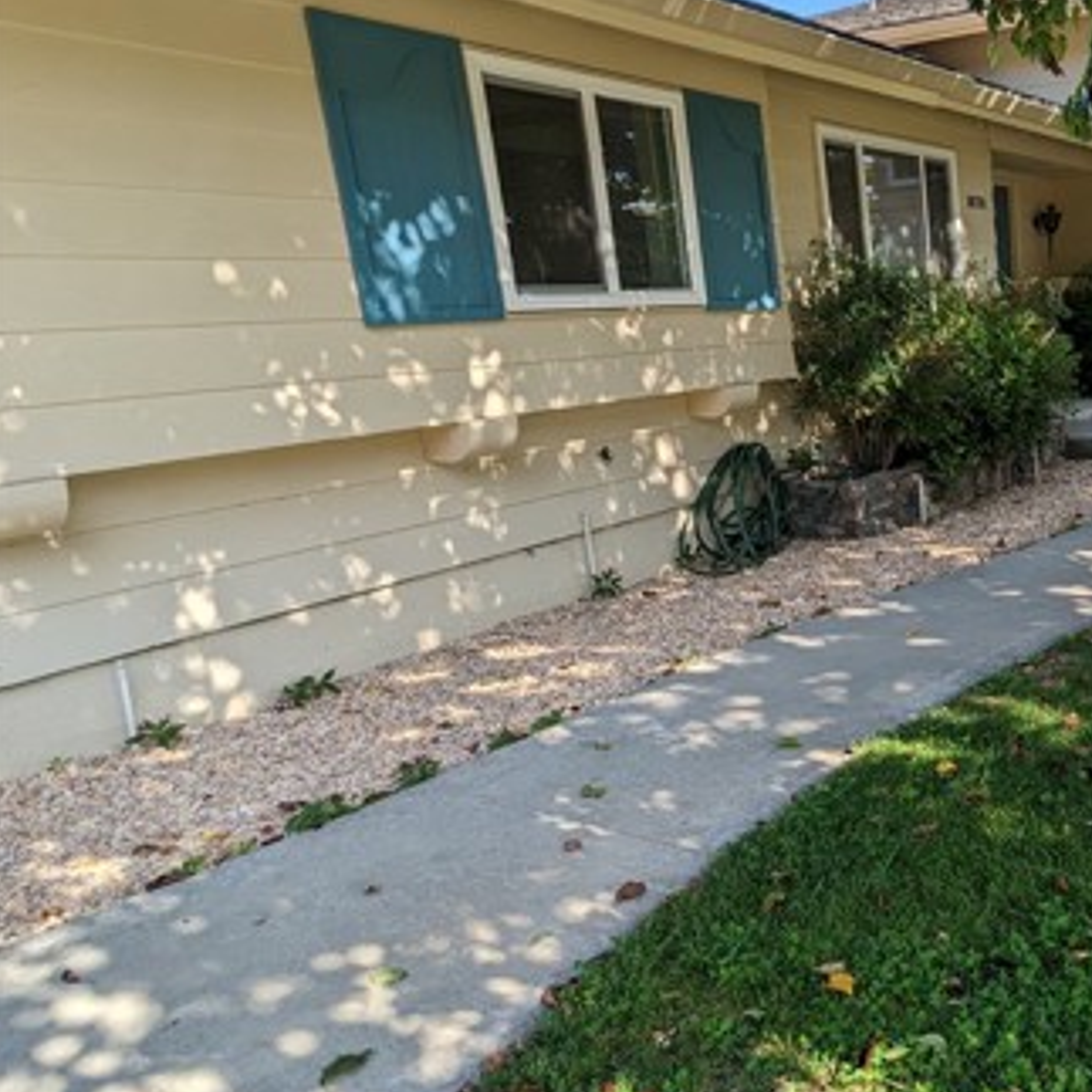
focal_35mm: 28
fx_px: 999
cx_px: 1068
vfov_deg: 57.3
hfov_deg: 48.3
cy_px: 534
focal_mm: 2.35
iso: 50
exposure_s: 1/822
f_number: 2.2
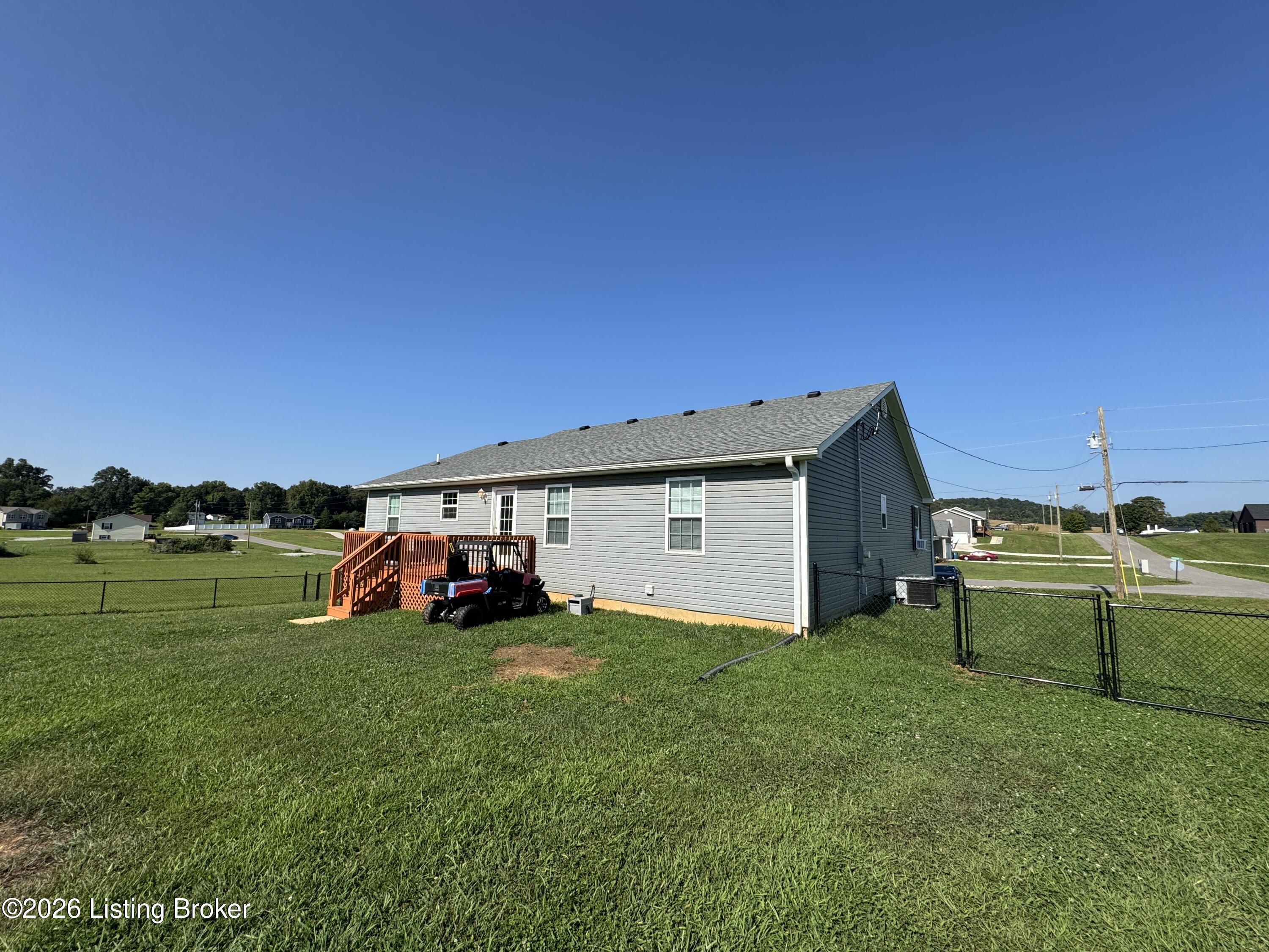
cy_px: 476
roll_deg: -1.7
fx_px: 513
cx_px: 634
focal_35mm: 14
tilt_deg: +6.2
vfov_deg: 85.7
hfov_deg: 102.1
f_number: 2.2
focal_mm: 2.22
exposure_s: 1/2494
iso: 50
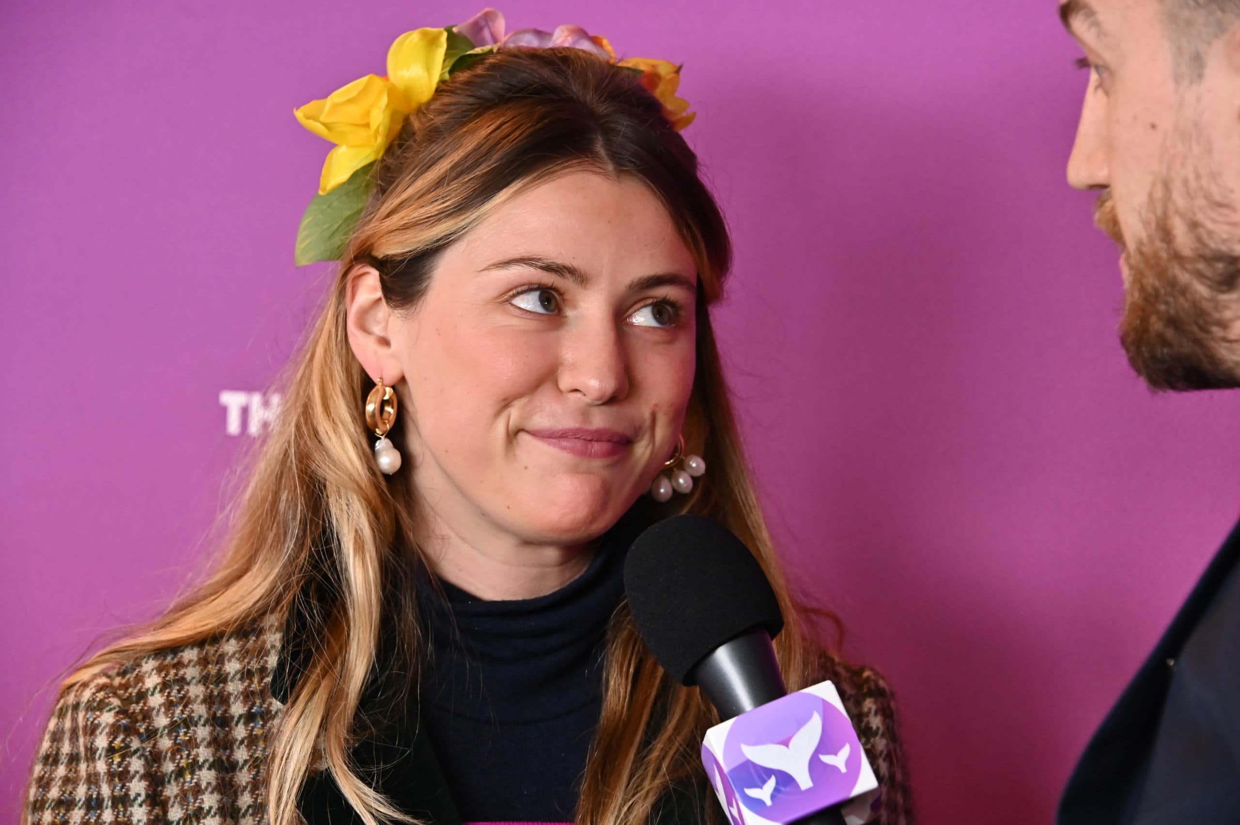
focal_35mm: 135
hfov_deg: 15.2
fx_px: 4647
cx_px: 620
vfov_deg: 10.1
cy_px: 412
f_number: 7.1
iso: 4000
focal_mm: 135
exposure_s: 1/250
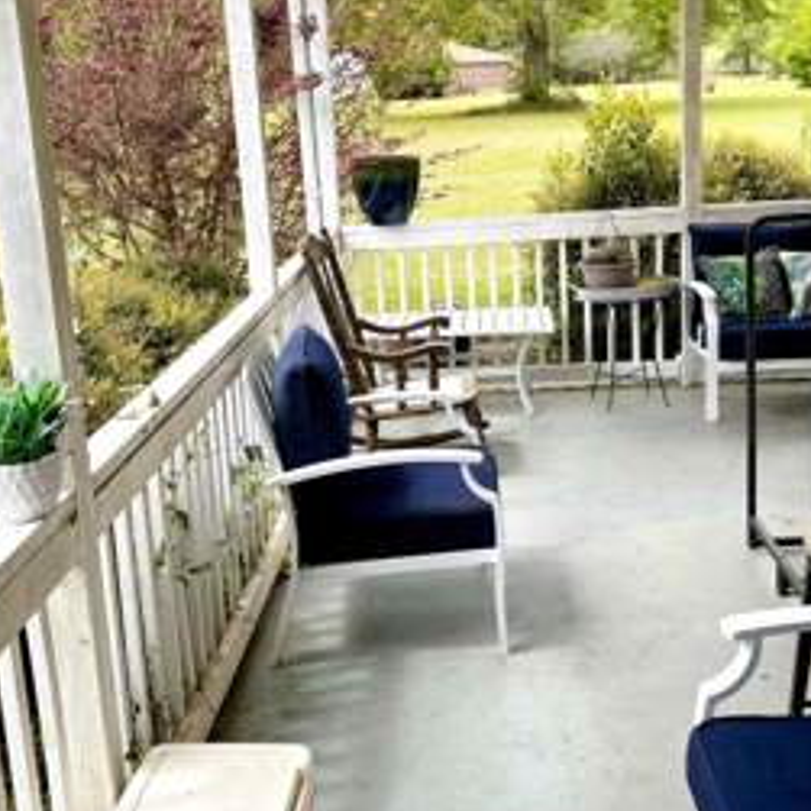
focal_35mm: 44
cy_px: 342
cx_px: 378
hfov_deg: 38.3
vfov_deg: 38.3
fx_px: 1166
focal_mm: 5.7
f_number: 1.5
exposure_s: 1/1058
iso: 50
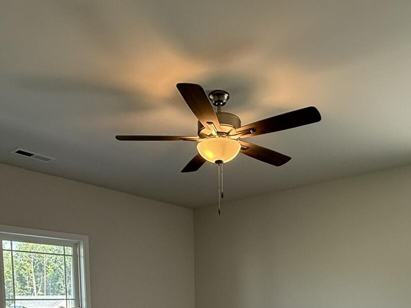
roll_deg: +0.3
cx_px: 216
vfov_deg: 35.1
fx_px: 415
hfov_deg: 52.6
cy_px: 336
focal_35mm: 35
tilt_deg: -4.2
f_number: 2.2
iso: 100
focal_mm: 2.22
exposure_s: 1/120
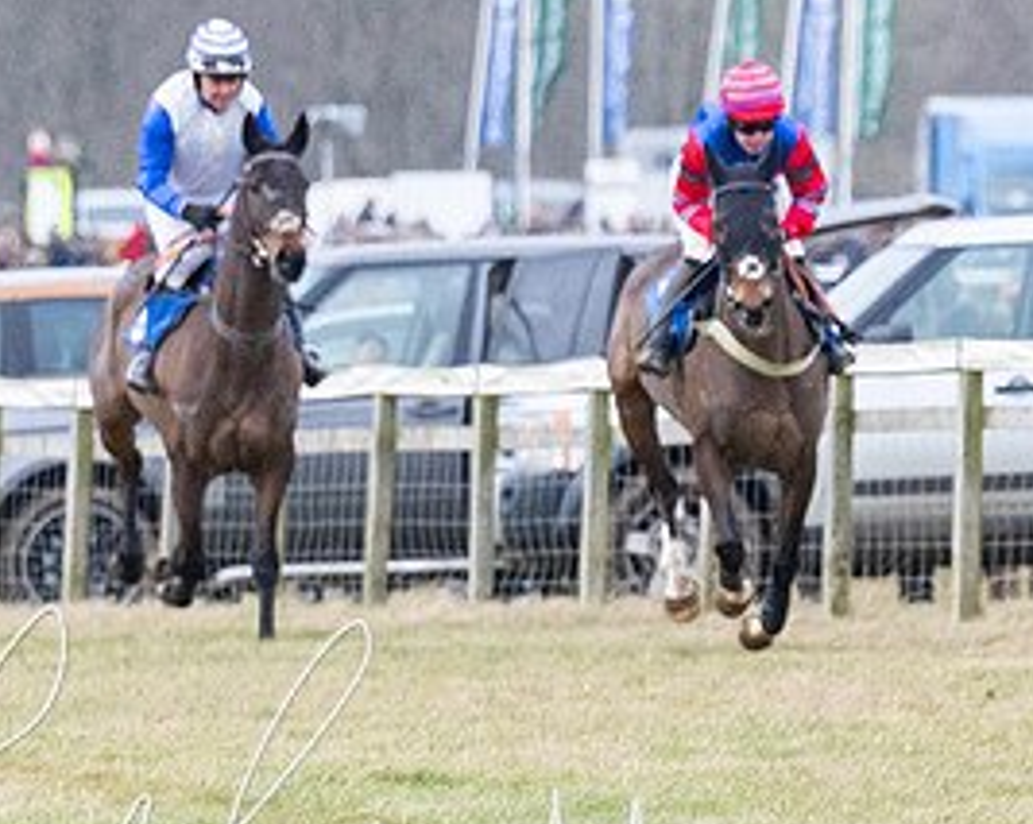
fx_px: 25561
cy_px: 604
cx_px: 1007
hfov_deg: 2.3
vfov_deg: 1.8
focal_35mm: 837
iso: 1600
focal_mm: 175
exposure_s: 1/1000
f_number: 4
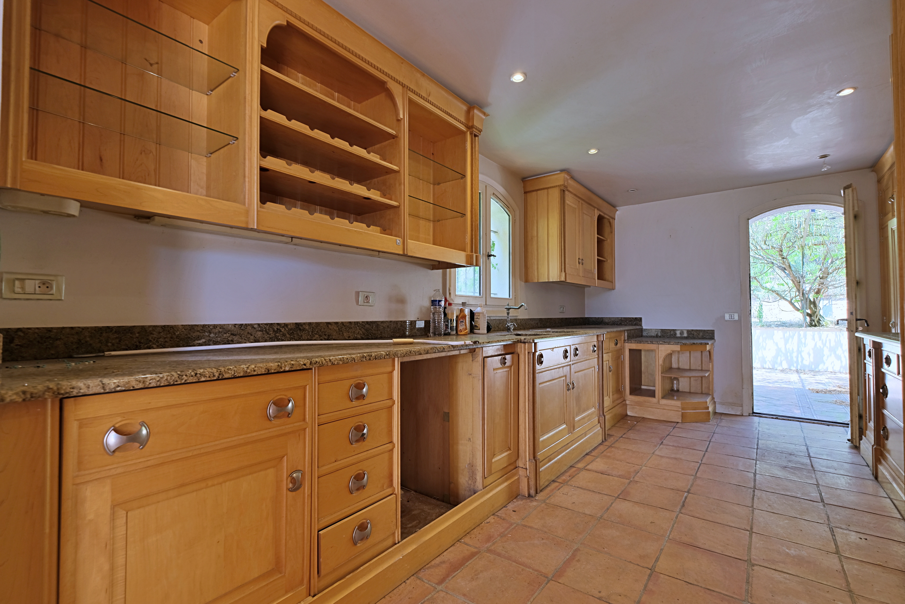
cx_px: 452
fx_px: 377
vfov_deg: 77.3
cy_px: 302
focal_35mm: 15
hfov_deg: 100.4
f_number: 4
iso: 320
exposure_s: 1/30
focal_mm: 10
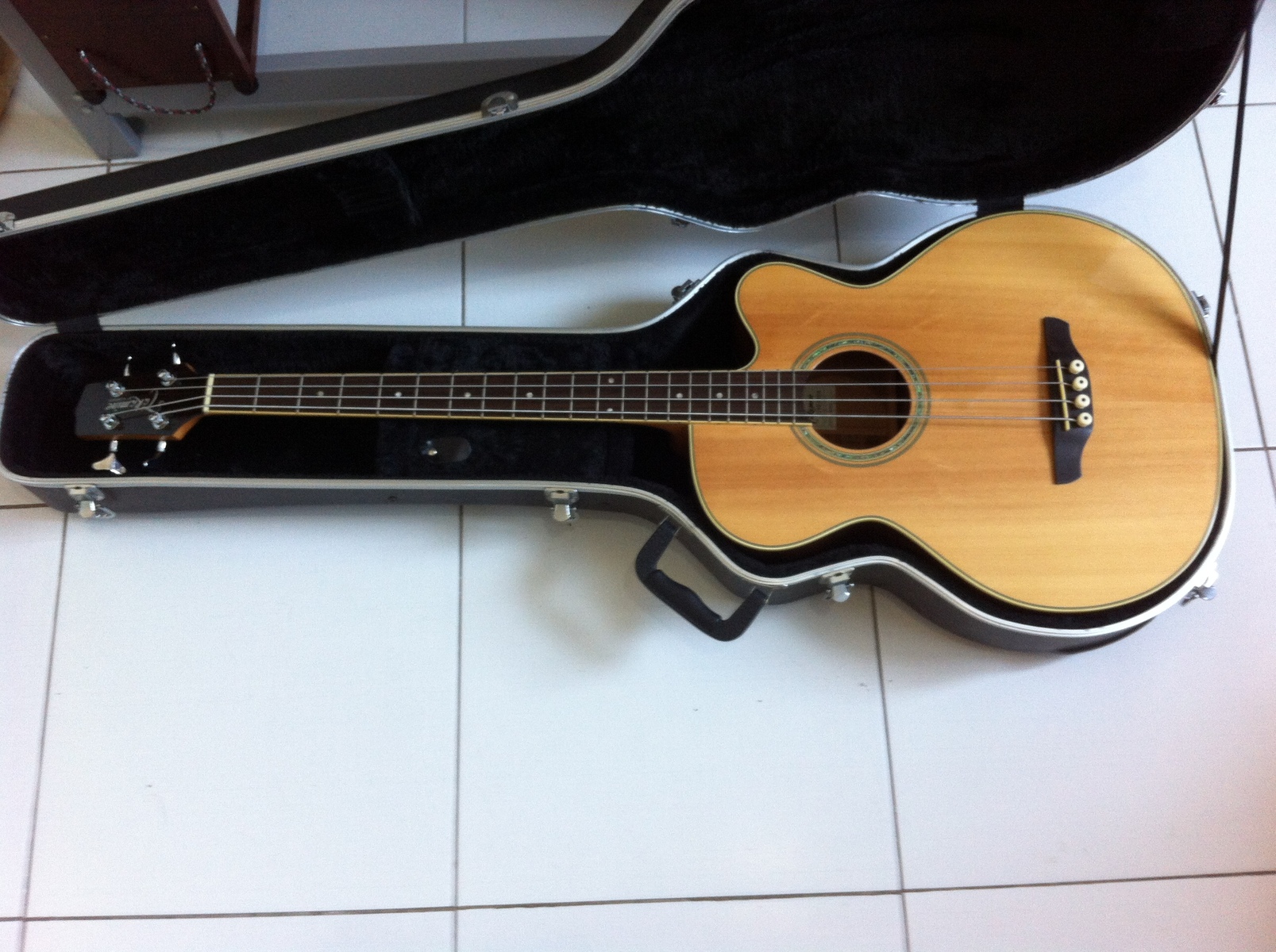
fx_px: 1288
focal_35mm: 35
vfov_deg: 40.6
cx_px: 638
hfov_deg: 52.7
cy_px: 476
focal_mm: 3.85
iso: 125
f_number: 2.8
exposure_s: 1/15
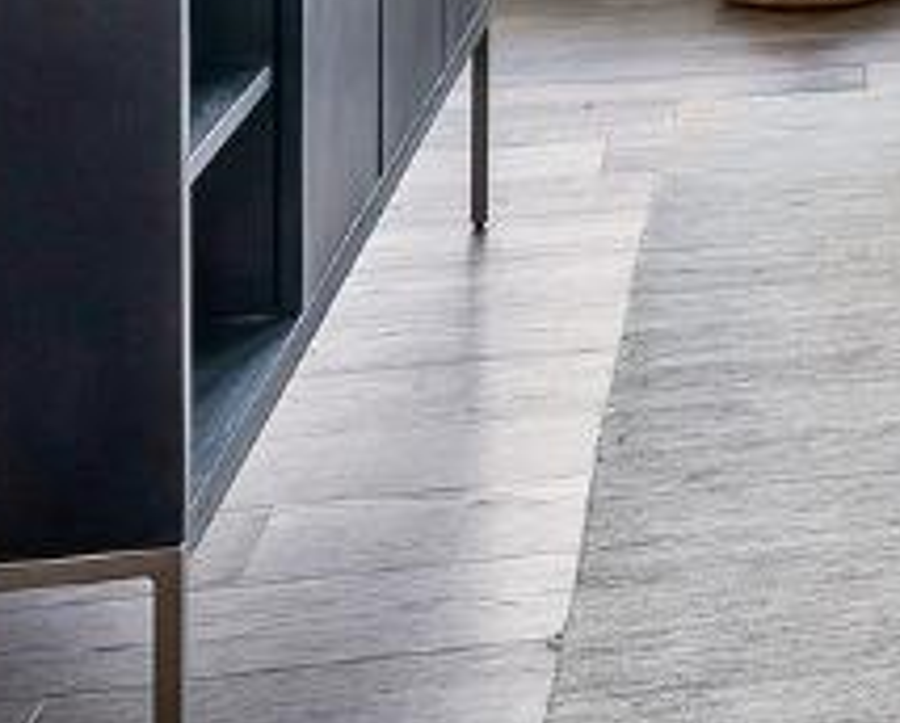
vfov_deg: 13.1
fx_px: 2802
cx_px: 1682
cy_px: -624
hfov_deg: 15.4
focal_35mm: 105
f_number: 8
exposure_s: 1/20
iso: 200
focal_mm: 16
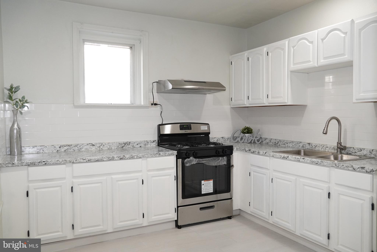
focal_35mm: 28
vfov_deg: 45.7
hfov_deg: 64.6
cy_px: 126
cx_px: 188
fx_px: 298
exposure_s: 1/100
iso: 1250
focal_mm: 19
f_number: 5
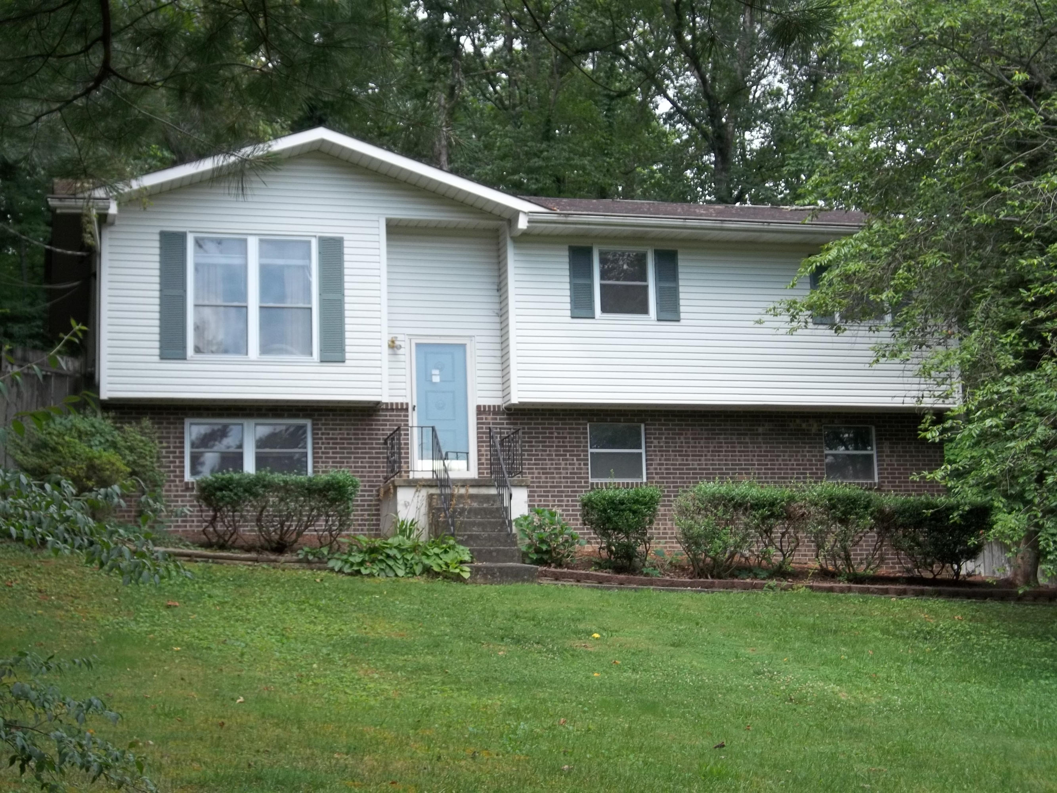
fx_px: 1863
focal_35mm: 61
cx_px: 528
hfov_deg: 31.7
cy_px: 396
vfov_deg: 24.0
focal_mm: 11
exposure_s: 1/160
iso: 80
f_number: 4.1
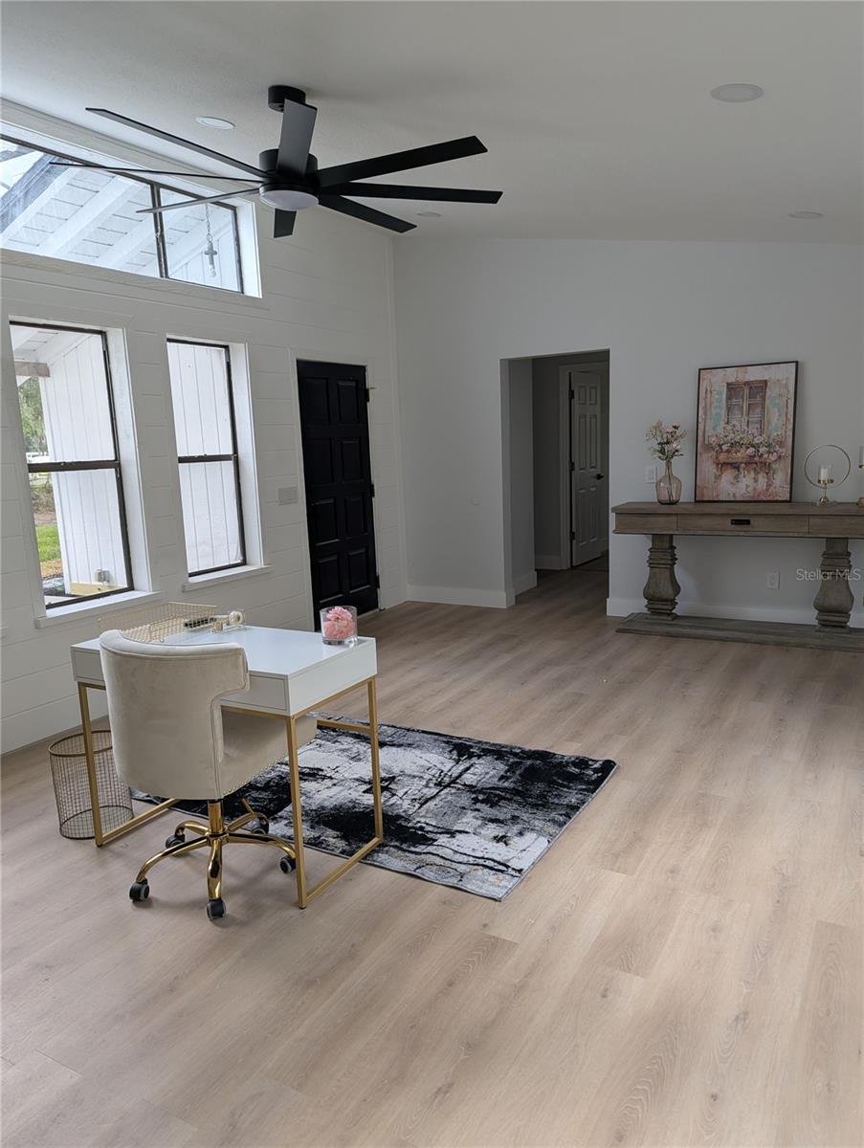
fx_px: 797
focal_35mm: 24
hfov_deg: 56.9
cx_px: 432
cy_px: 574
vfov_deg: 71.5
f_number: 1.85
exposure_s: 1/56
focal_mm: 6.81
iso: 41
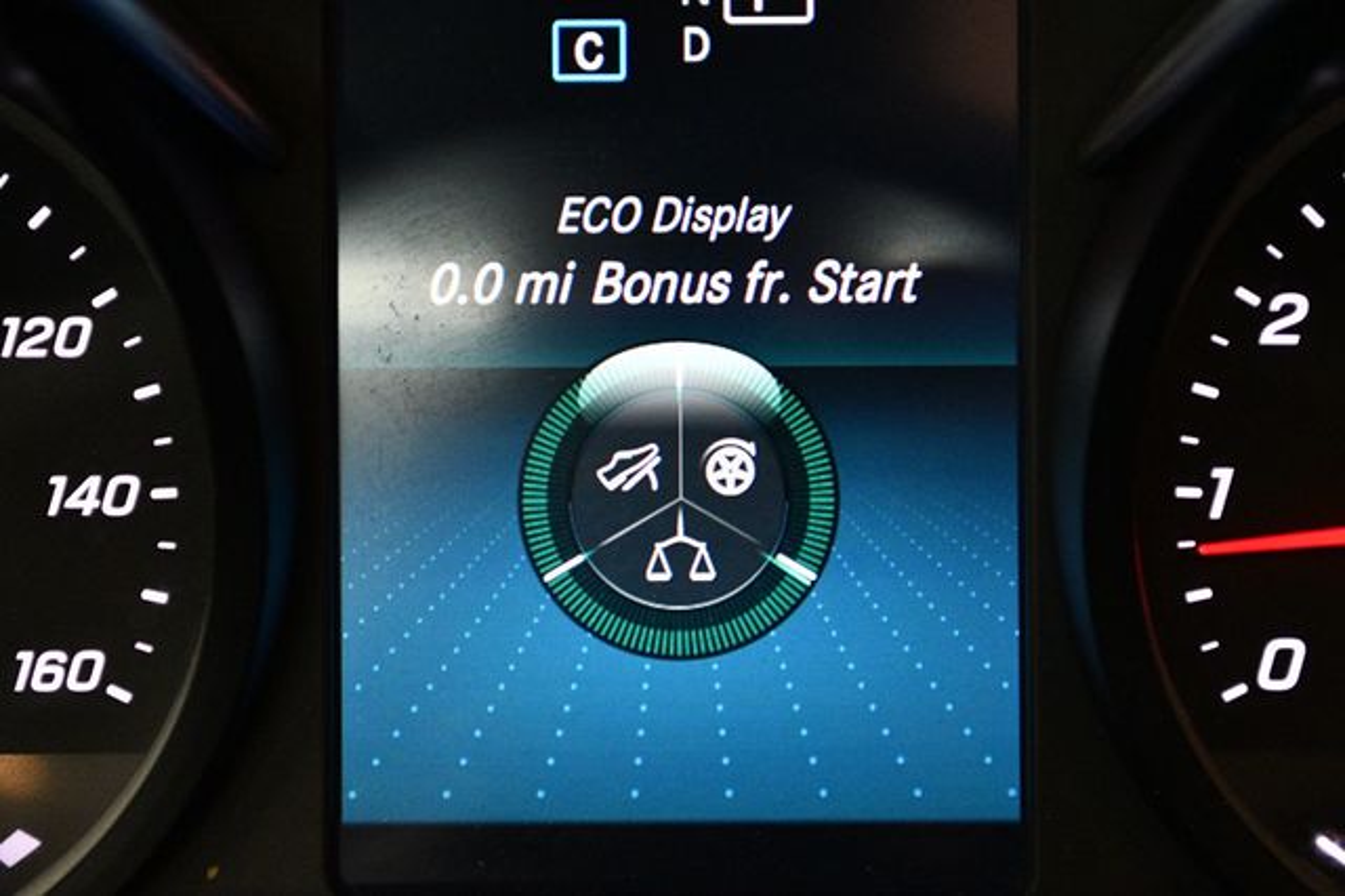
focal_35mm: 72
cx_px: 672
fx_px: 2688
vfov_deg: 18.9
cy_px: 448
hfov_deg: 28.1
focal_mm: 48
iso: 3600
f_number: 5.6
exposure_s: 1/60
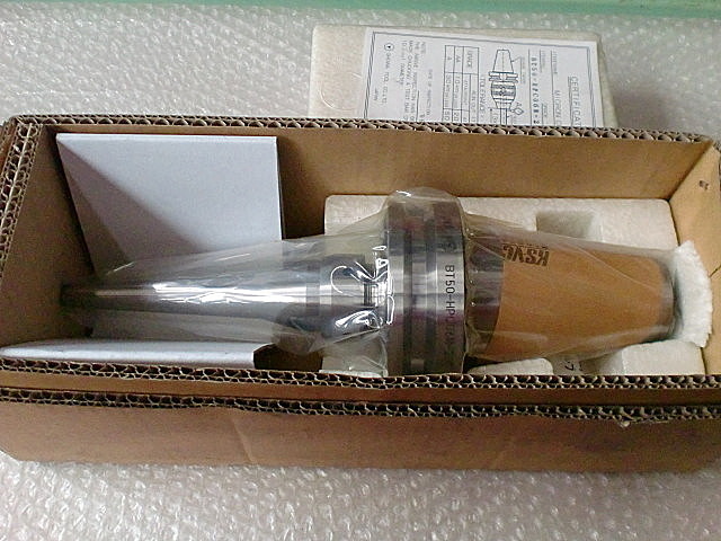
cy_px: 270
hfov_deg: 52.6
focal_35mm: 35
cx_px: 360
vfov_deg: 40.7
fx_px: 729
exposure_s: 1/60
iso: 1000
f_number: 3.1
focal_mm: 6.3
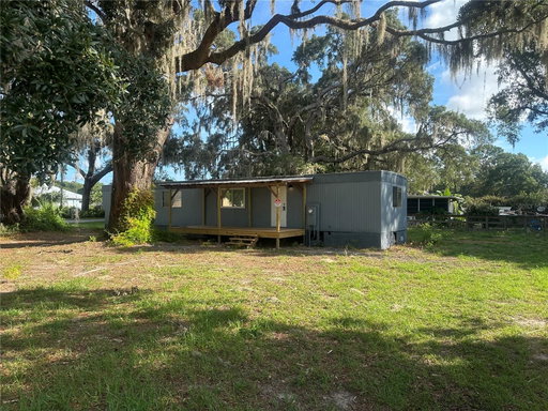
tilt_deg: +0.6
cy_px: 206
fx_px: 380
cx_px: 274
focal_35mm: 24
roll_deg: -0.4
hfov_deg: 71.6
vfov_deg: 56.8
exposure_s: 1/1119
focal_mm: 6.86
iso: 80
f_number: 1.78
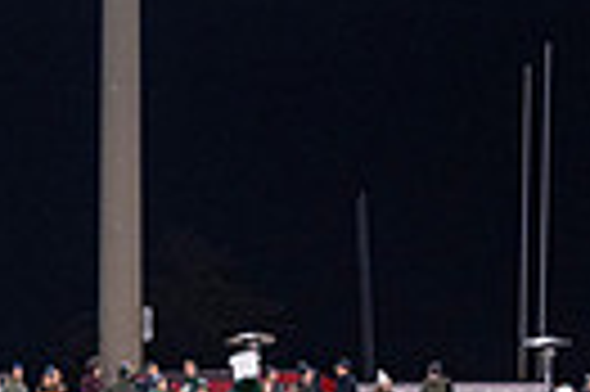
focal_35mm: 311
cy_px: 674
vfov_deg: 4.4
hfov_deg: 6.5
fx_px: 5091
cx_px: -482
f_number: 3.2
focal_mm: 70
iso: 1250
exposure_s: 1/500
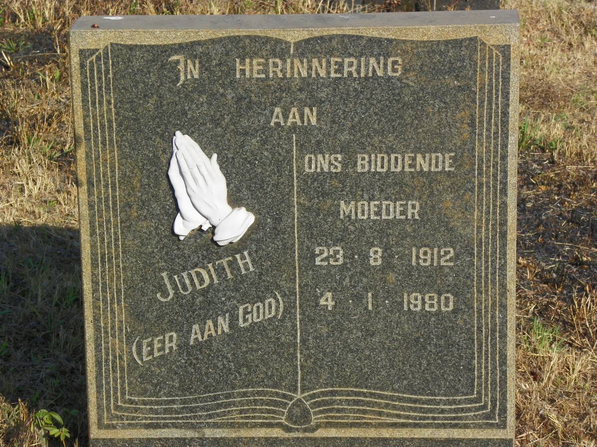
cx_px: 298
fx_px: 2225
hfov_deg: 15.3
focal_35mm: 129
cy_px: 224
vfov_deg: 11.5
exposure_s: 1/250
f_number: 5.6
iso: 64
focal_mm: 23
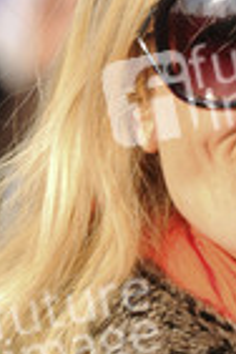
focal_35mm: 554
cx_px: 305
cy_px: 213
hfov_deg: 2.5
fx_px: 5447
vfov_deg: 3.7
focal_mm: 130
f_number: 5.6
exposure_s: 1/250
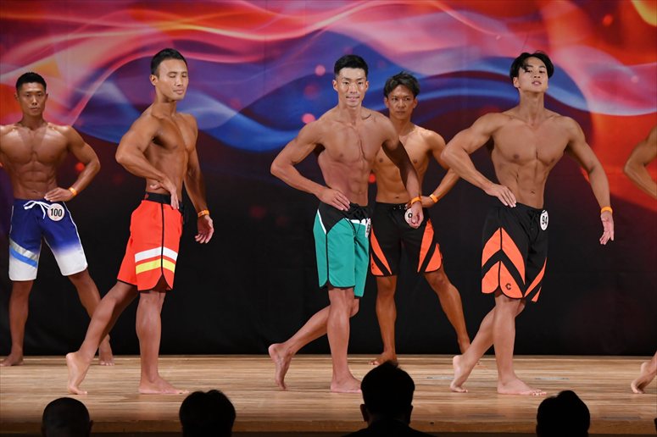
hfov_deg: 9.5
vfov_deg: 6.3
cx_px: 328
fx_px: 3958
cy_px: 218
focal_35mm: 217
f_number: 5.6
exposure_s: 1/400
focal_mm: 145
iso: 3200
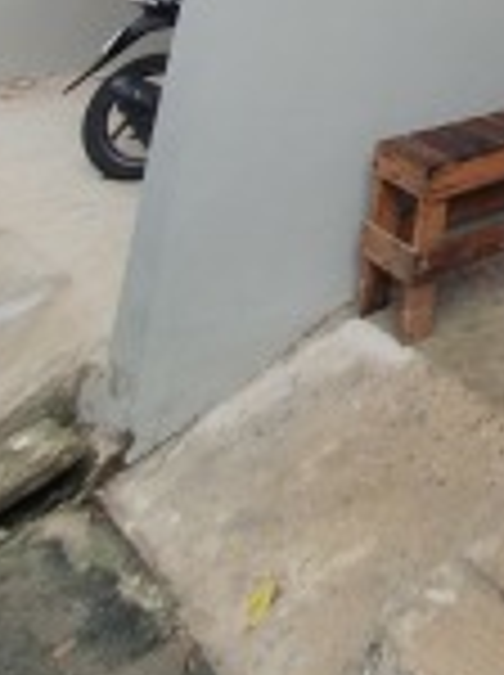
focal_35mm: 40
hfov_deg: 27.7
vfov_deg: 29.8
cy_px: -315
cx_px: 704
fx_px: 779
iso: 50
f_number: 2.2
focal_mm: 1.8
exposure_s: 1/100
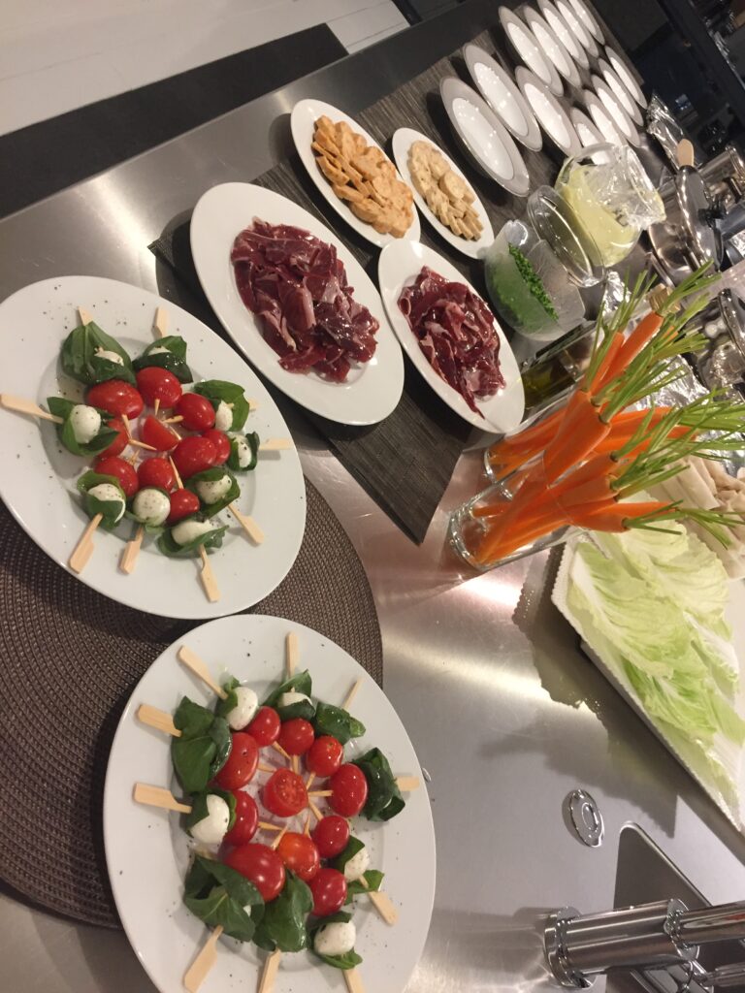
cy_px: 496
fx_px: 832
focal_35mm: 29
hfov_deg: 48.2
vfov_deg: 61.7
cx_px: 372
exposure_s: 1/33
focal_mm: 4.15
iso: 160
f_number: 2.2
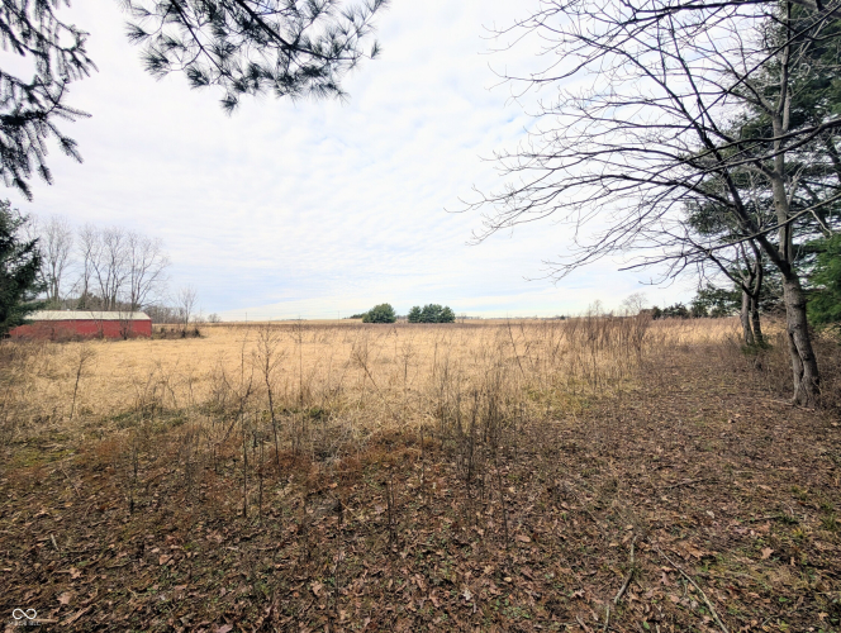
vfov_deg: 94.6
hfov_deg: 110.5
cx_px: 420
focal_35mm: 12
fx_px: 292
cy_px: 316
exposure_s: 1/1429
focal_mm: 2.02
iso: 65
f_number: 1.7
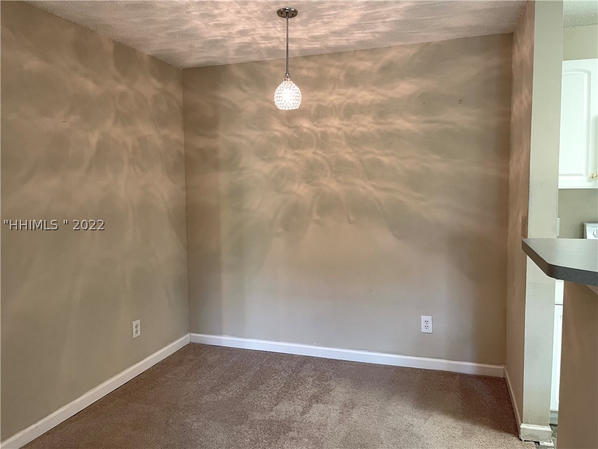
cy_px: 224
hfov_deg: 67.3
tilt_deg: -5.0
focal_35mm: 26
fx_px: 449
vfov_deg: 53.1
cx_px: 299
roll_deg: +0.3
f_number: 1.6
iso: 400
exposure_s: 1/60
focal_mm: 5.1
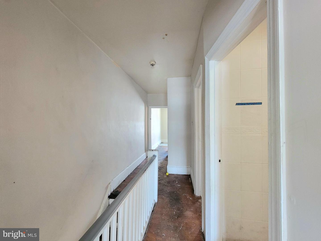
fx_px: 121
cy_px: 120
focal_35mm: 13
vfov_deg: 89.9
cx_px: 160
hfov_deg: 106.2
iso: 400
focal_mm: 2.2
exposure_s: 1/30
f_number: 2.2
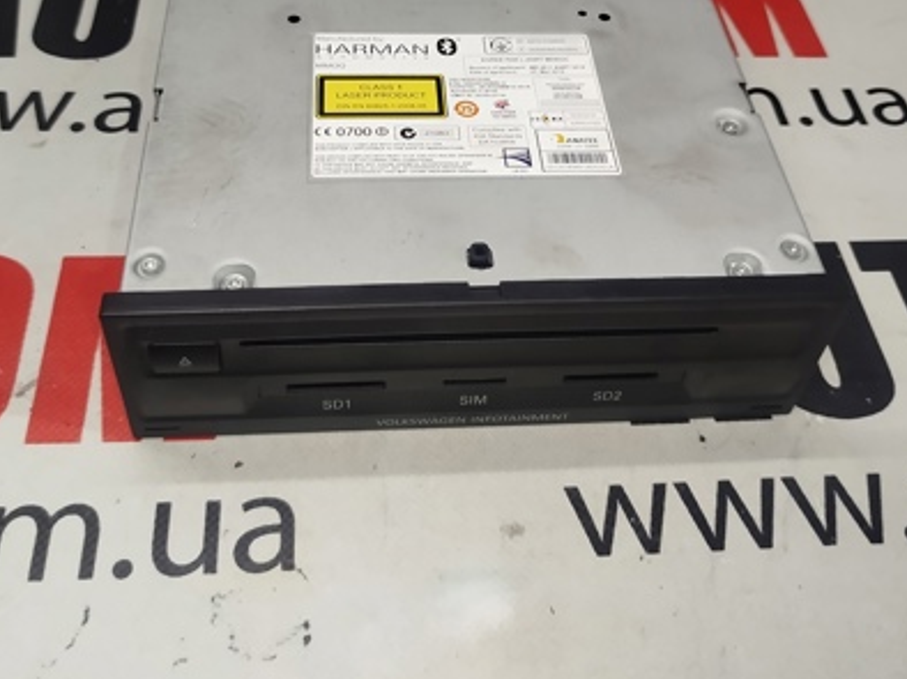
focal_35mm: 39
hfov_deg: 47.9
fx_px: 1021
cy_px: 143
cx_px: 424
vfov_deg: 35.7
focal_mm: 5.31
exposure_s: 1/50
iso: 125
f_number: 1.7
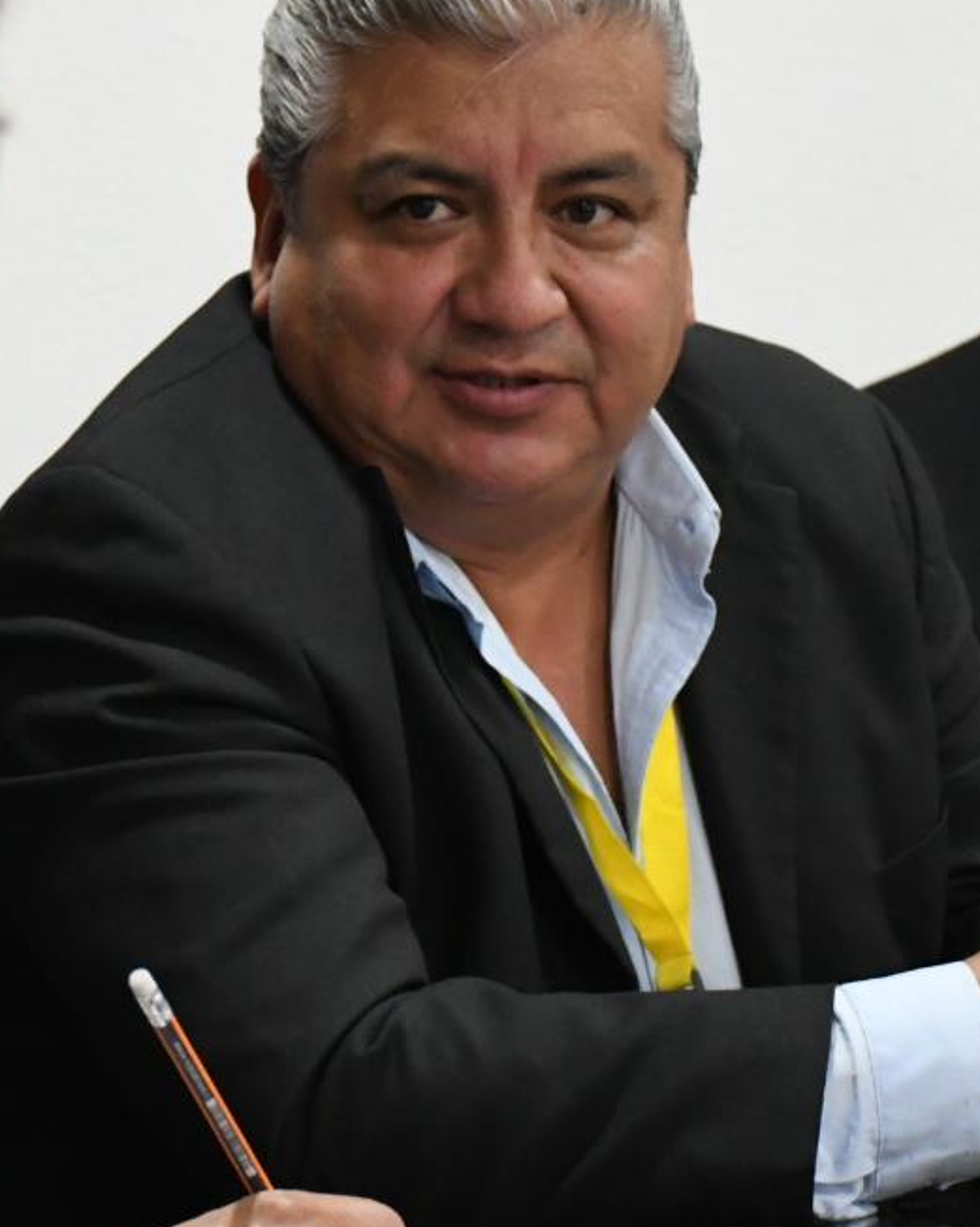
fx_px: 6349
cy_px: 461
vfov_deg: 11.0
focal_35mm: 175
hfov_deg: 8.8
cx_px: 275
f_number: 5
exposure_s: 1/100
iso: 4000
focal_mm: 50
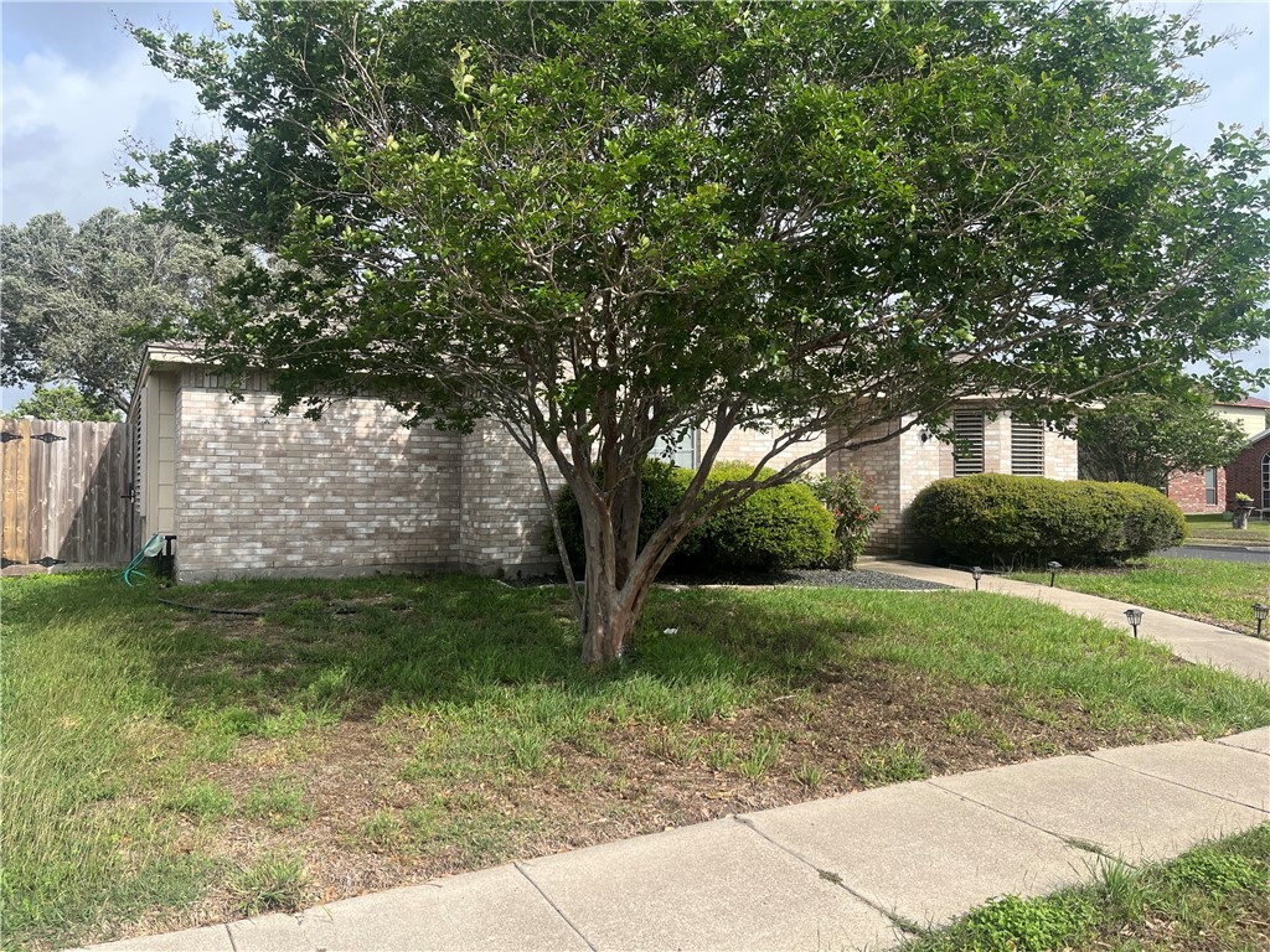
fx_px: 954
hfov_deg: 67.3
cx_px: 635
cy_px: 476
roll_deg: +0.2
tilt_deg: +1.3
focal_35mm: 26
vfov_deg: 53.1
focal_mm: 5.1
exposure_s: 1/1923
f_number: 1.6
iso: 50
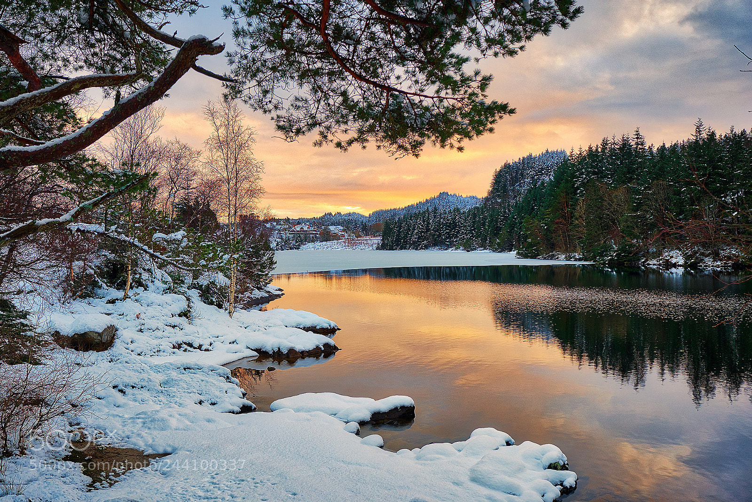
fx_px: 648
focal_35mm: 31
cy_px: 251
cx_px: 376
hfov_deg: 60.3
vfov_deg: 42.3
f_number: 4.5
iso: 200
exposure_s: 1/140
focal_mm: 20.9
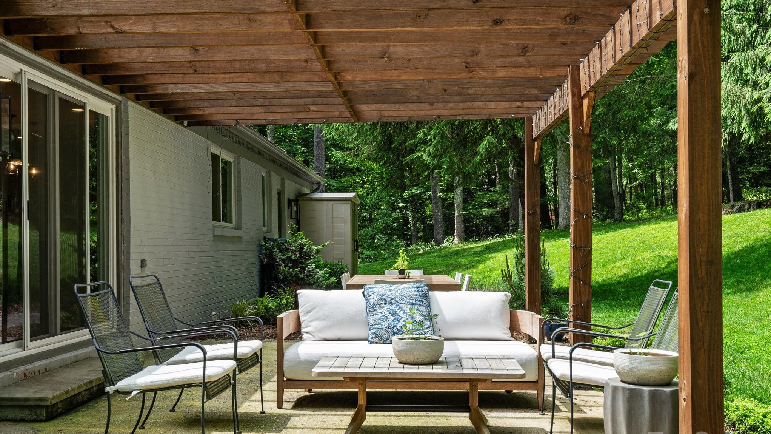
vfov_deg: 28.3
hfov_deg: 48.4
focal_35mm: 42
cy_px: 245
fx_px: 859
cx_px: 386
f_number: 10
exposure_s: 1/25
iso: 100
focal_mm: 27
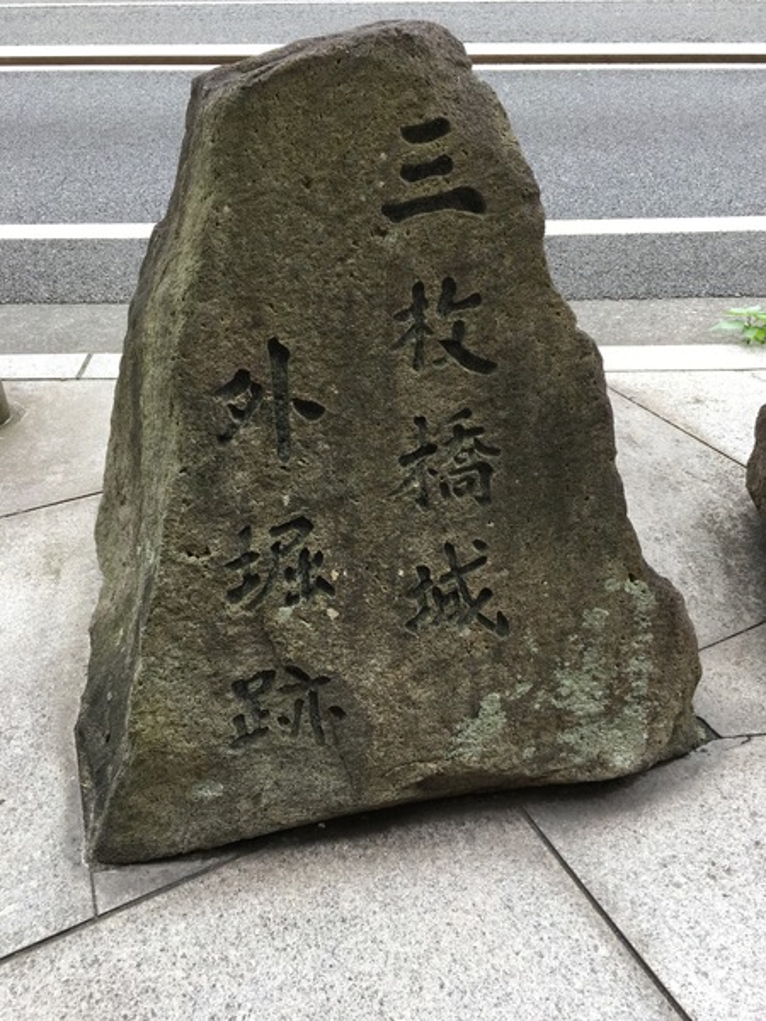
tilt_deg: -35.6
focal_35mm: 29
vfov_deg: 61.7
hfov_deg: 48.2
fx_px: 856
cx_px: 383
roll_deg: +1.5
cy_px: 510
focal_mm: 4.15
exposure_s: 1/120
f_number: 2.2
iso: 40
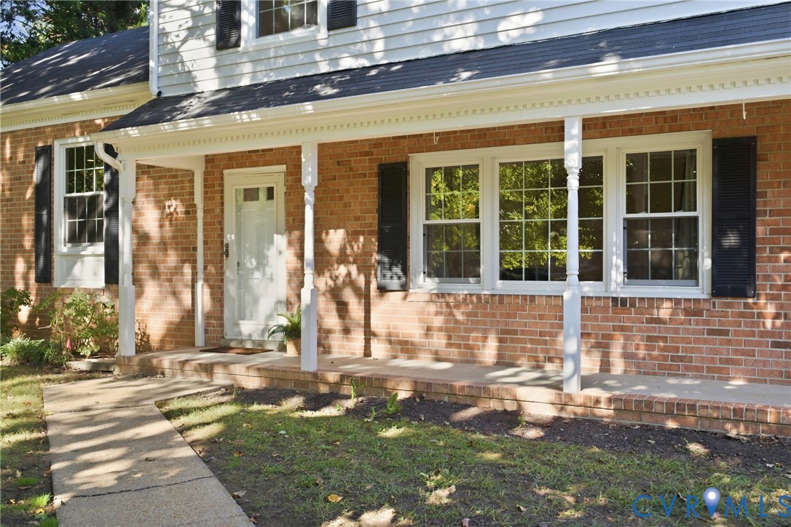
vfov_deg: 39.4
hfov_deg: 56.5
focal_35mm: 34
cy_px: 264
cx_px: 396
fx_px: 736
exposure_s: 1/50
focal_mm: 33.5
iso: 200
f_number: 7.1
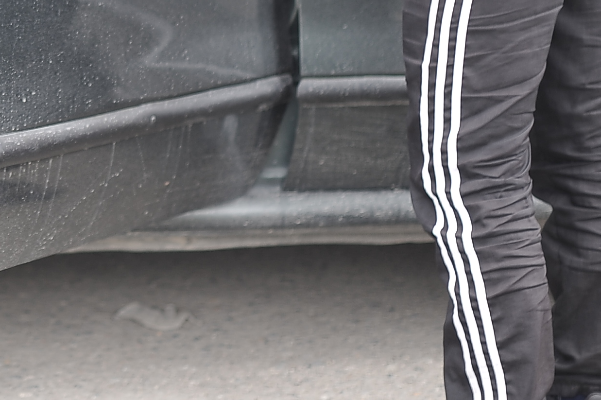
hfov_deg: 11.7
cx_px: -112
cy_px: -51
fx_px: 2869
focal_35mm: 172
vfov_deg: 7.9
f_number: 1.8
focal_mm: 50
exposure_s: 1/1000
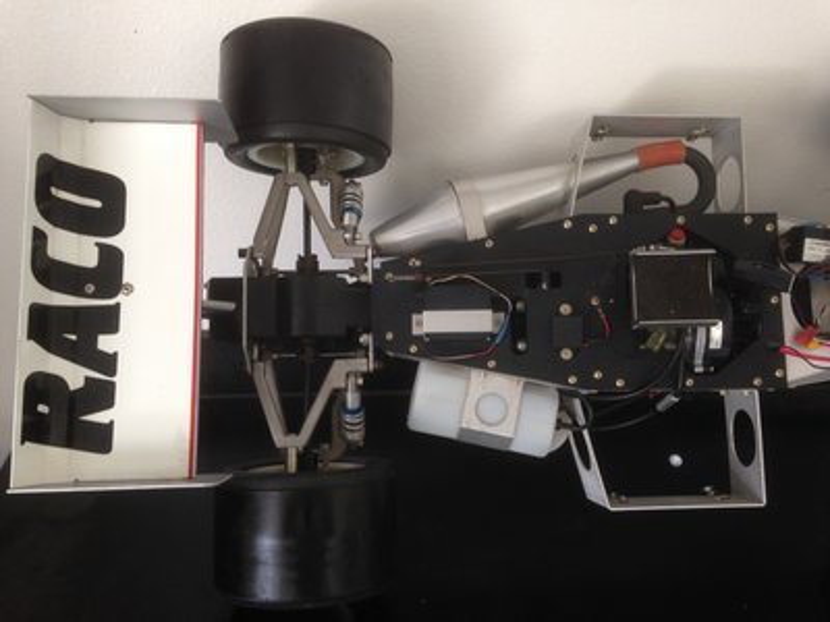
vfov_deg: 42.9
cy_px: 311
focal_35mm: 33
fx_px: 791
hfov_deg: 55.4
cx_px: 415
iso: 80
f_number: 2.4
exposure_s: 1/20
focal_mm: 4.12
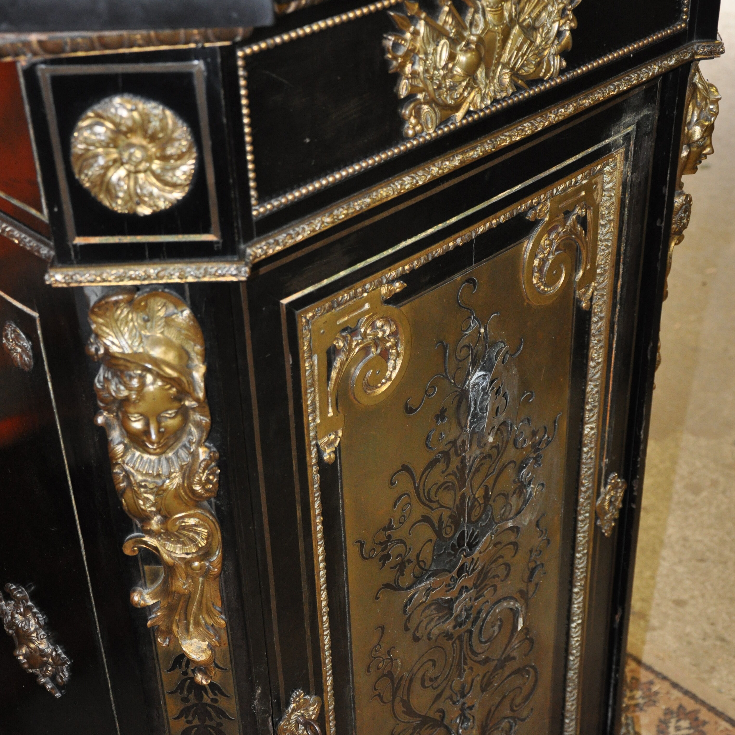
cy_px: 428
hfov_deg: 27.7
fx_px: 1489
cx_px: 365
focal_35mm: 62
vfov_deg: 27.7
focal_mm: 32
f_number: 4.2
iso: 800
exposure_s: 1/60
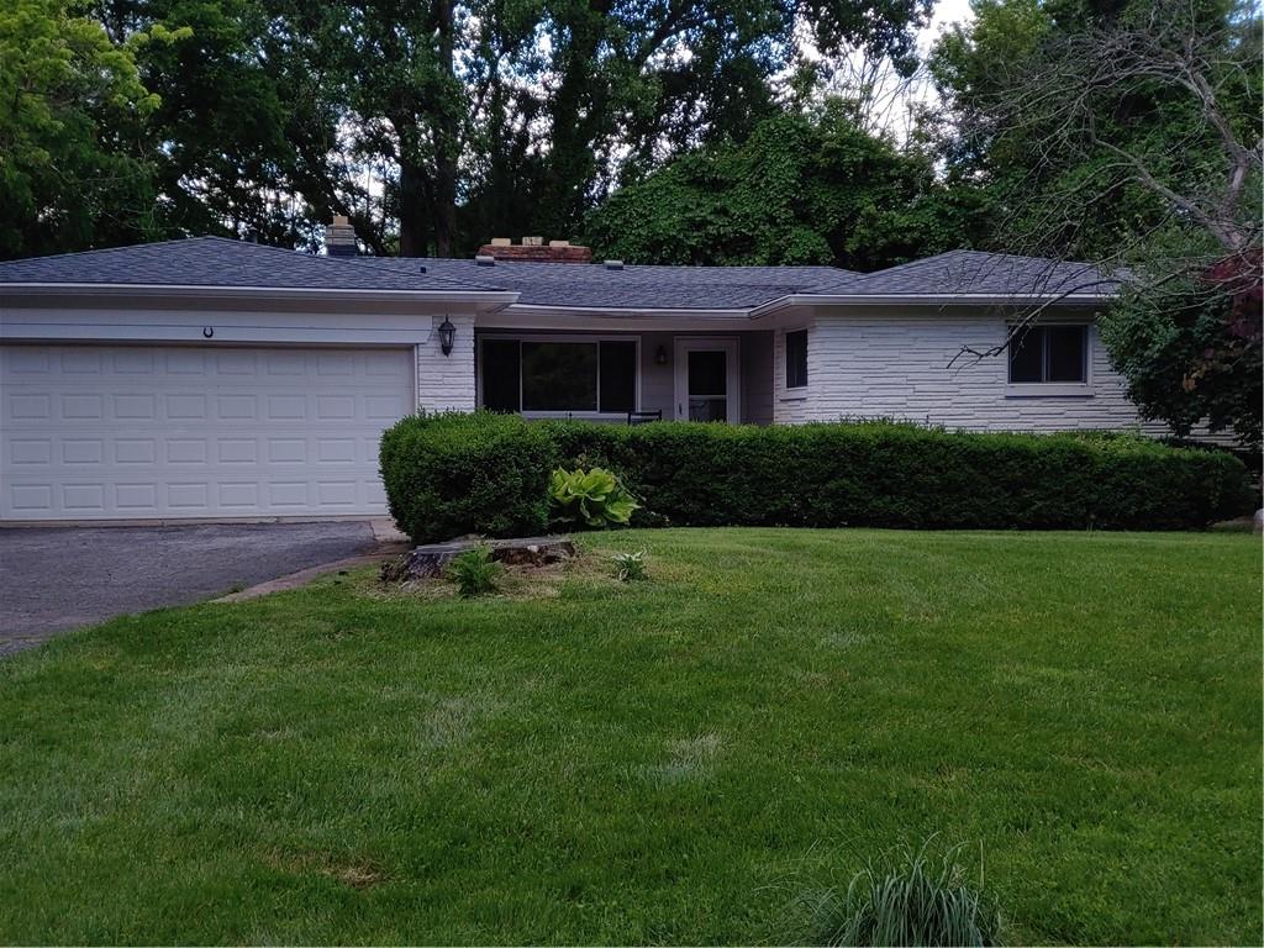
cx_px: 632
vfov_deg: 29.1
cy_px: 474
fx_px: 1826
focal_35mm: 50
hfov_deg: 38.2
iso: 50
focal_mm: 5.88
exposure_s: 1/373
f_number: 2.4
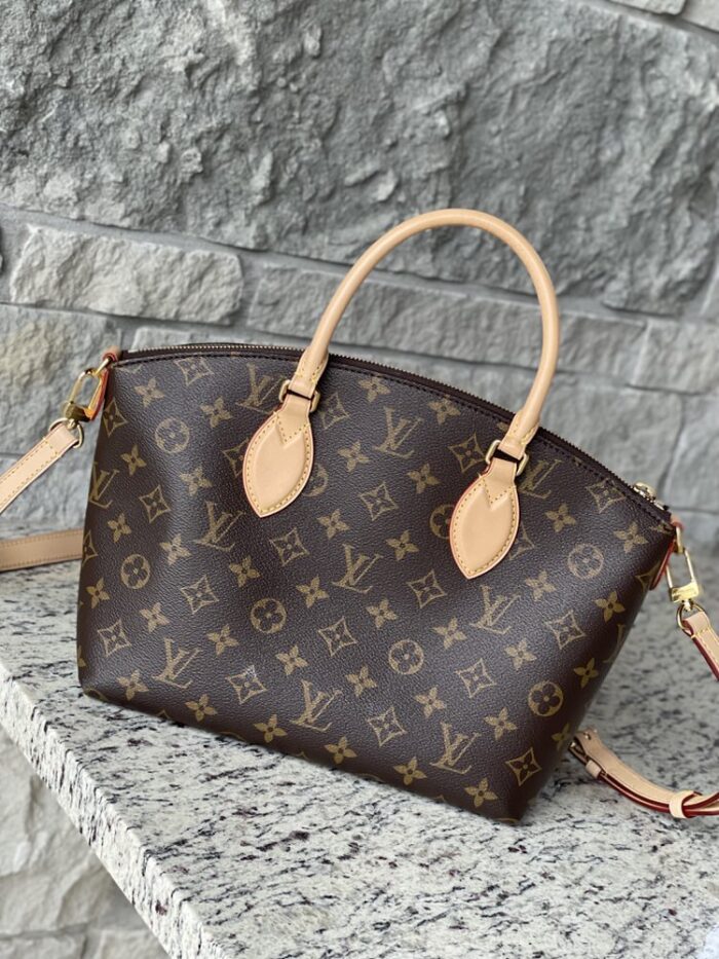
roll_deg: -16.5
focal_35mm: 64
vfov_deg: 30.3
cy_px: 480
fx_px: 1772
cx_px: 360
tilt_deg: -16.5
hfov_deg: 22.9
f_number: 2.2
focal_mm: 7.5
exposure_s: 1/121
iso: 125
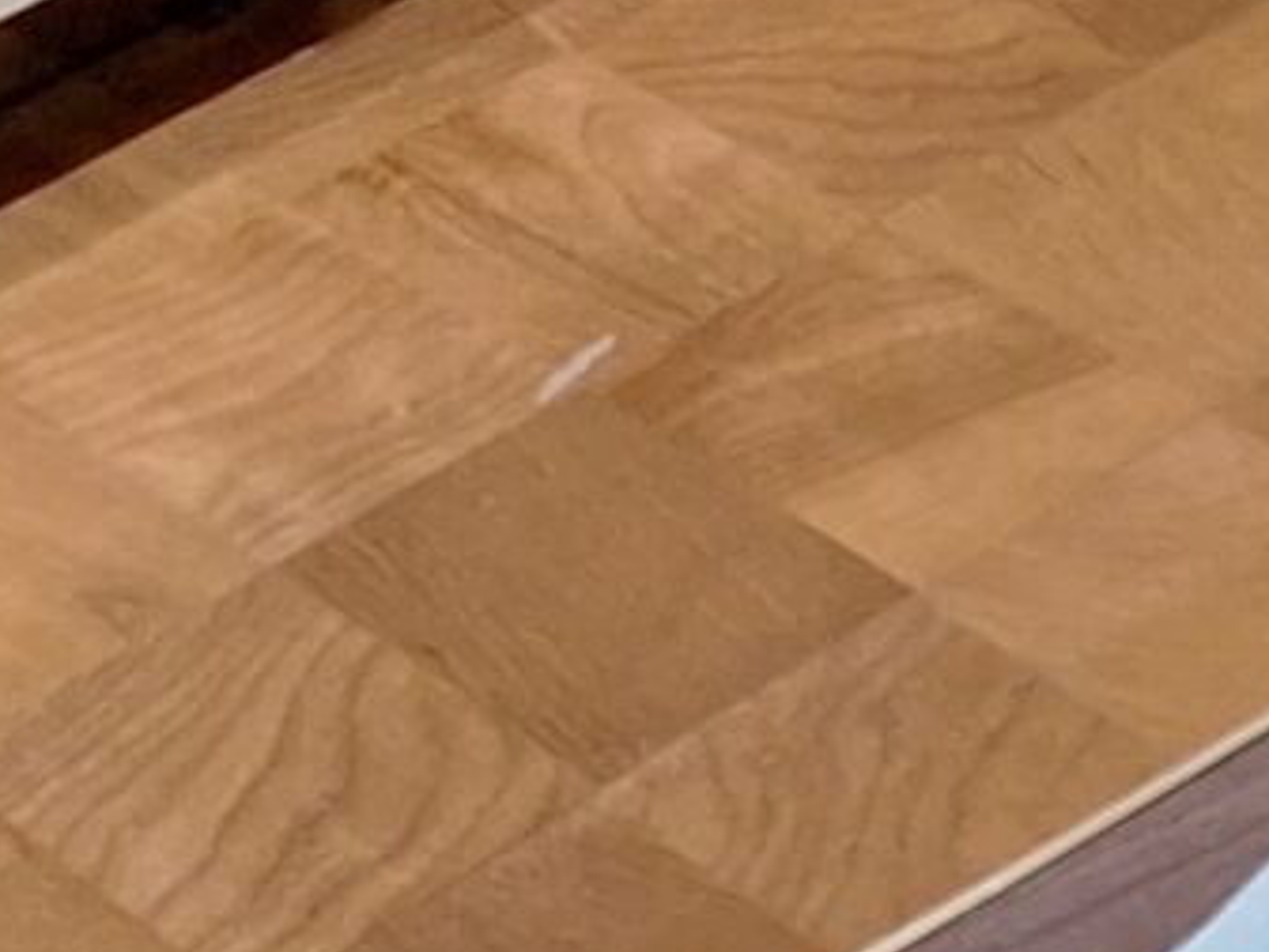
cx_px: -563
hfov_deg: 10.9
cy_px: -2320
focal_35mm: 175
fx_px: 6415
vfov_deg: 7.1
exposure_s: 1/30
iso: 250
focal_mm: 5.54
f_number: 1.8
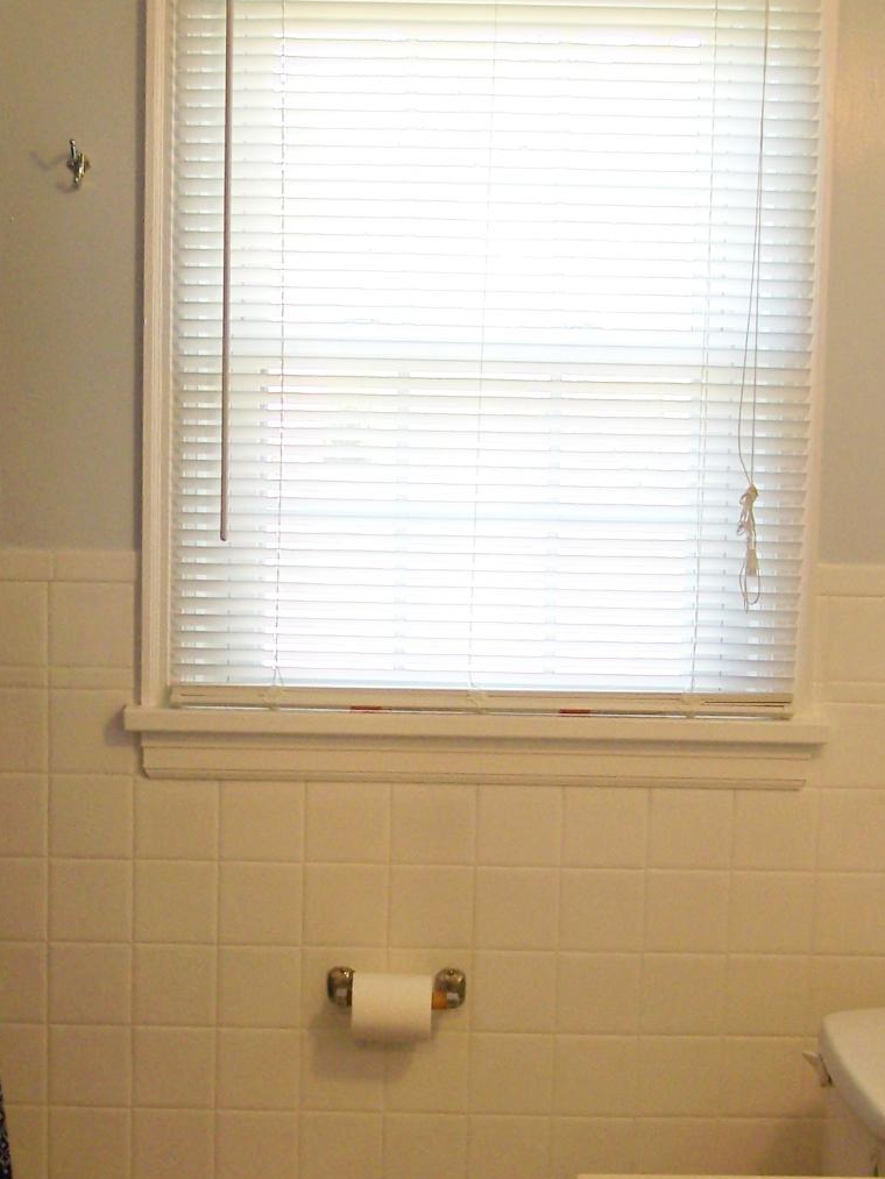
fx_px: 2556
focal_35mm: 75
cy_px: 801
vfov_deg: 25.8
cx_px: 371
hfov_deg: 19.6
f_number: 2.8
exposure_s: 1/15
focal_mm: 6.3
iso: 64
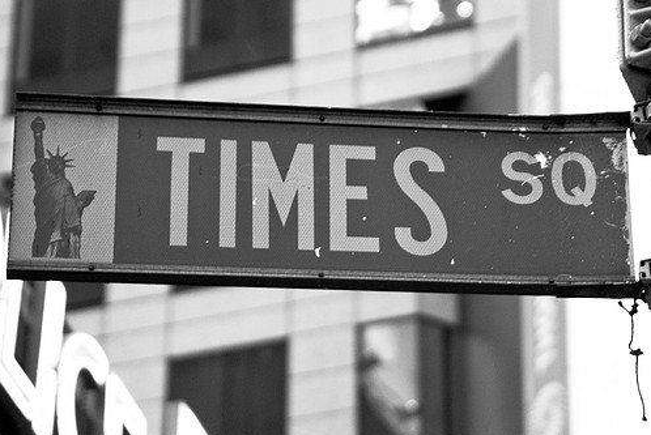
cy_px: 201
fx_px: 3323
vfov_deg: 7.5
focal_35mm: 184
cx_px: 307
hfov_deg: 11.2
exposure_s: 1/60
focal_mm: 105
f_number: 5.6
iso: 1000
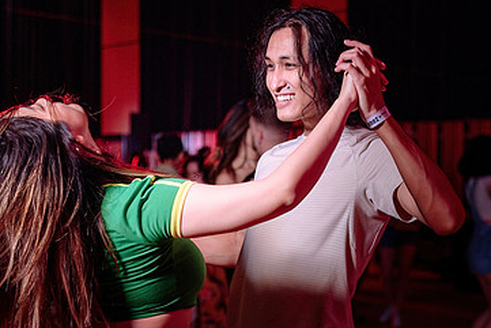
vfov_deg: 15.0
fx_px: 1242
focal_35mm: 91
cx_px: 273
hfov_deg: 22.4
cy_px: 215
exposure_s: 1/60
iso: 1000
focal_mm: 48
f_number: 2.8
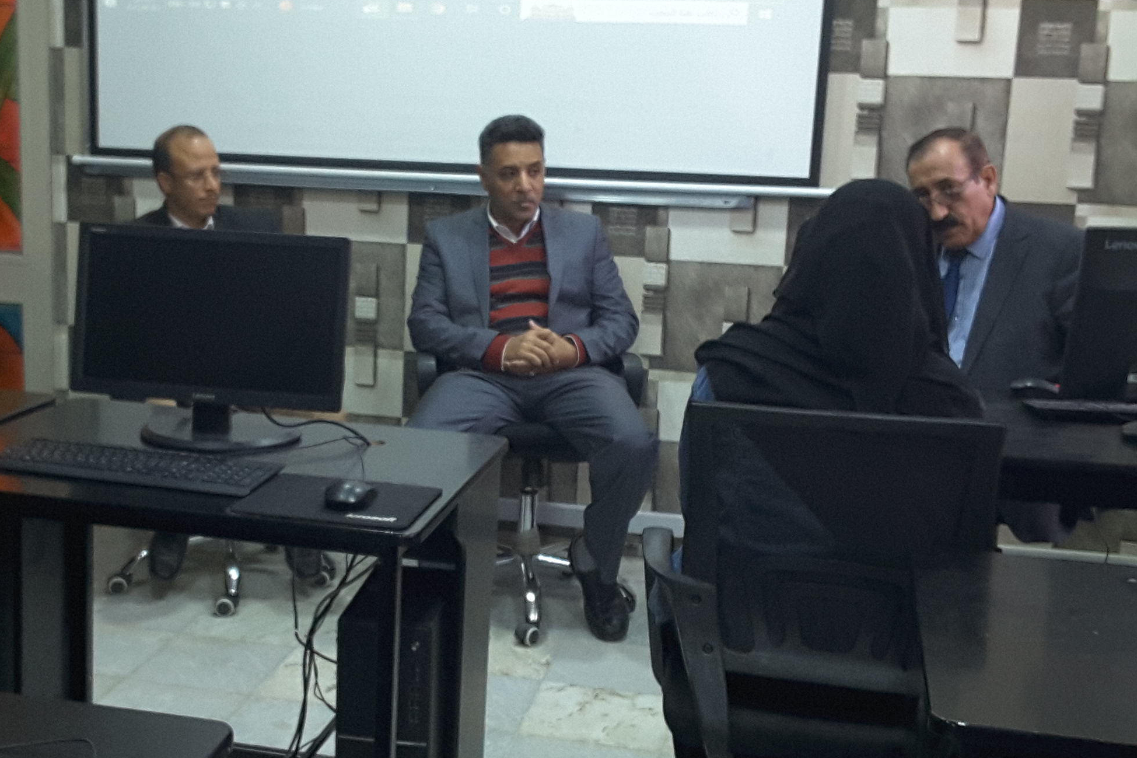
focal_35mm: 54
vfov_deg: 25.0
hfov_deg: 36.6
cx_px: 419
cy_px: 351
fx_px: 1705
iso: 160
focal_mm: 2.9
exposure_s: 1/24
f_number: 1.9
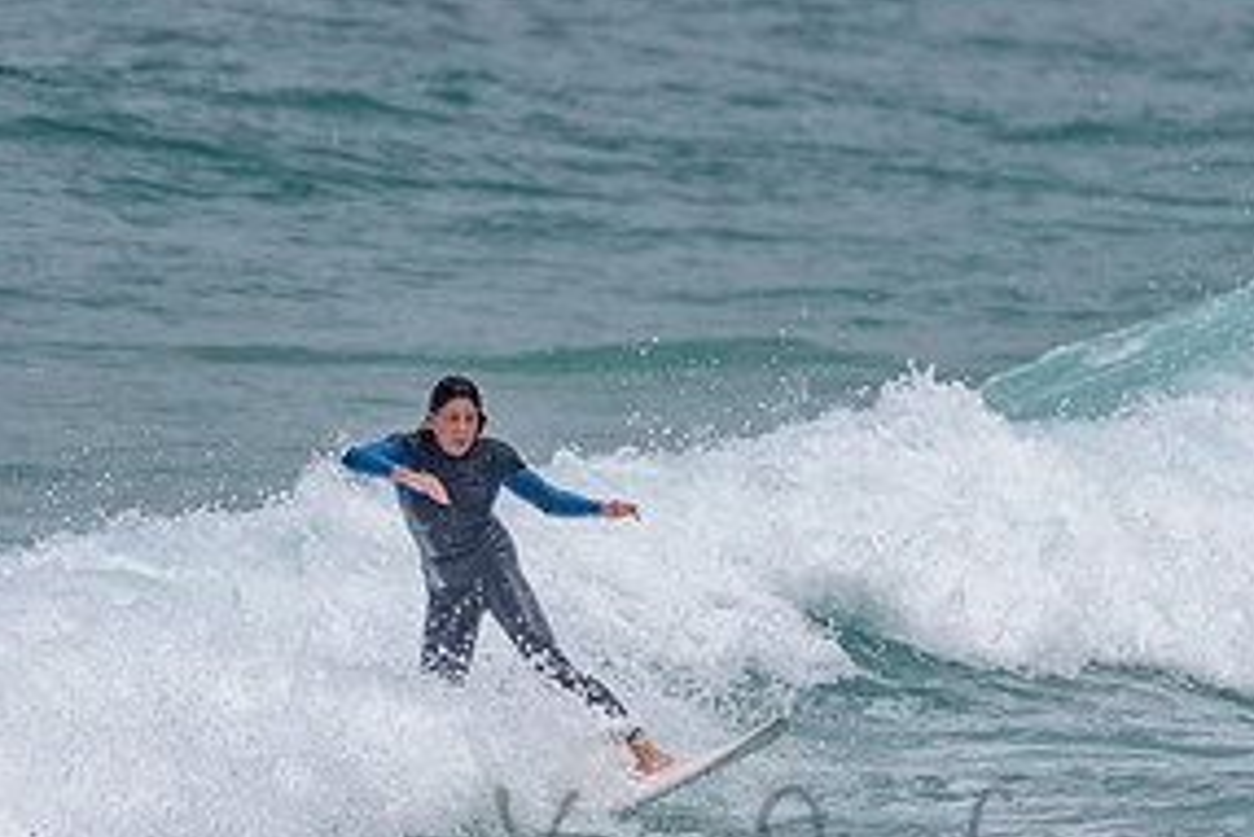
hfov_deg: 1.7
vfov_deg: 1.1
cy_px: 658
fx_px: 43283
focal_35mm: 1242
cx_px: 823
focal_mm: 500
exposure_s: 1/2000
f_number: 5.6
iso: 100
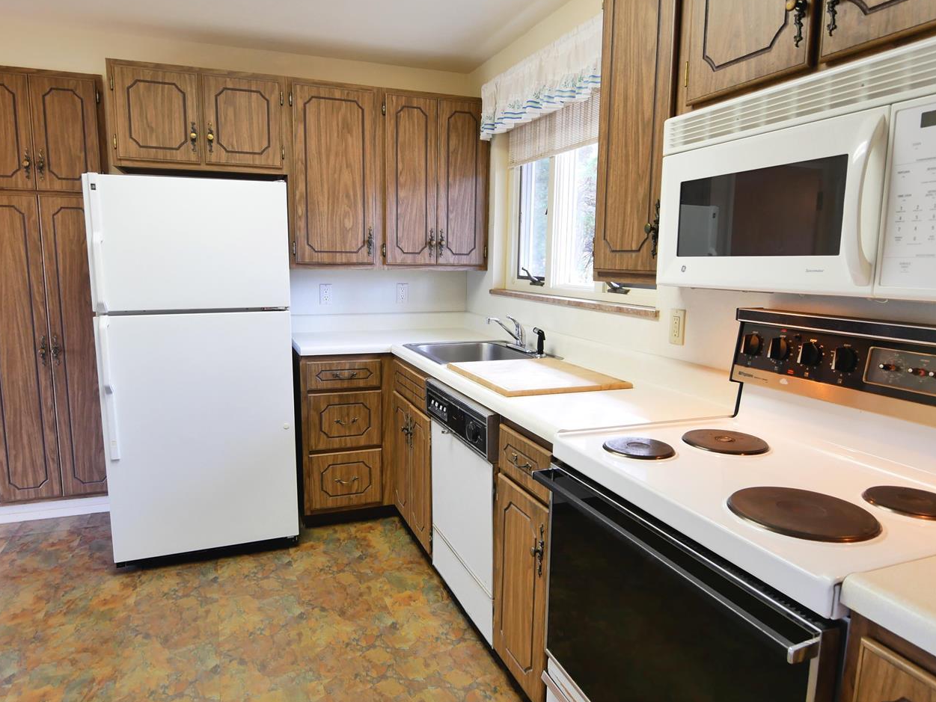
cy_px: 354
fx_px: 622
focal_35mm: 23
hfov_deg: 73.9
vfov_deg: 58.9
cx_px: 475
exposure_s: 1/15
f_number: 4
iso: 800
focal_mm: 9
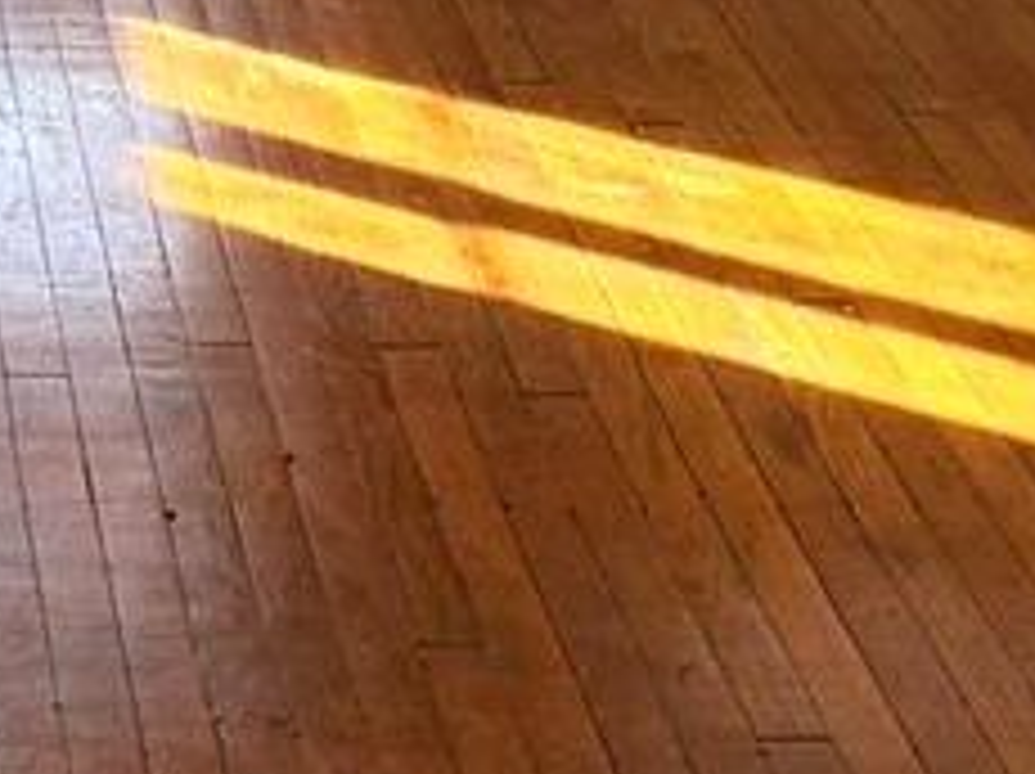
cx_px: -288
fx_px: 4869
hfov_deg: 11.8
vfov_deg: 8.6
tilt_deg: -7.2
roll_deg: +0.2
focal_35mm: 163
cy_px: -828
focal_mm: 5.96
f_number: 1.6
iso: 50
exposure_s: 1/185
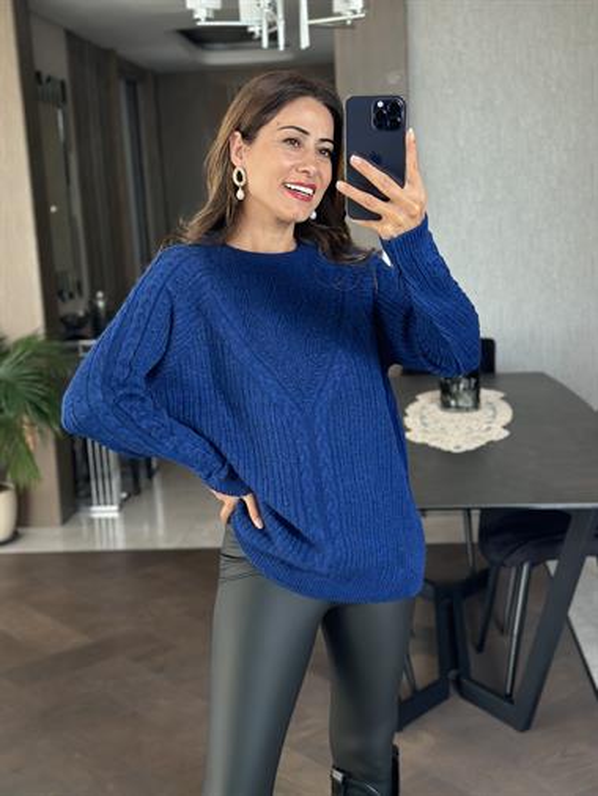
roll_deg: +3.7
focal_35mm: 48
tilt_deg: -17.8
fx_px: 1105
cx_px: 299
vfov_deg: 39.6
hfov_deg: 30.3
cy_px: 398
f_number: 1.78
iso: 125
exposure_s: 1/106
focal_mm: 6.86
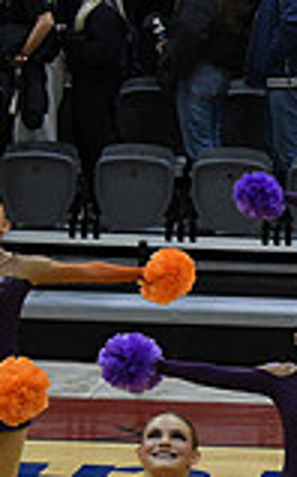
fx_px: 5078
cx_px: 822
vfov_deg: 5.4
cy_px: 478
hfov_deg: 3.3
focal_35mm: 391
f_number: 4
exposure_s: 1/500
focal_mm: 70
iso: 4000
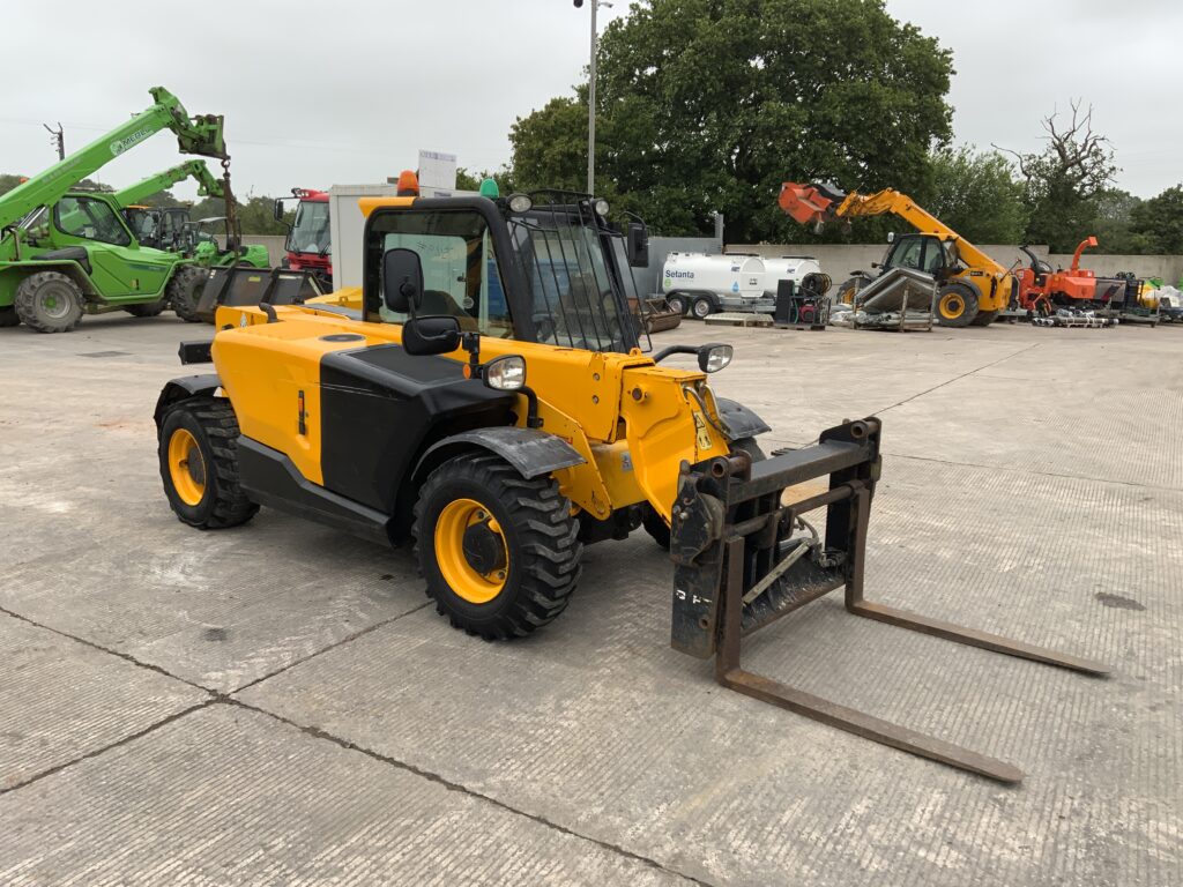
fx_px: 991
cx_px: 592
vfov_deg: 48.2
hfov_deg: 61.7
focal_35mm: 29
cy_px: 444
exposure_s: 1/277
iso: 16
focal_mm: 3
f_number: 1.8
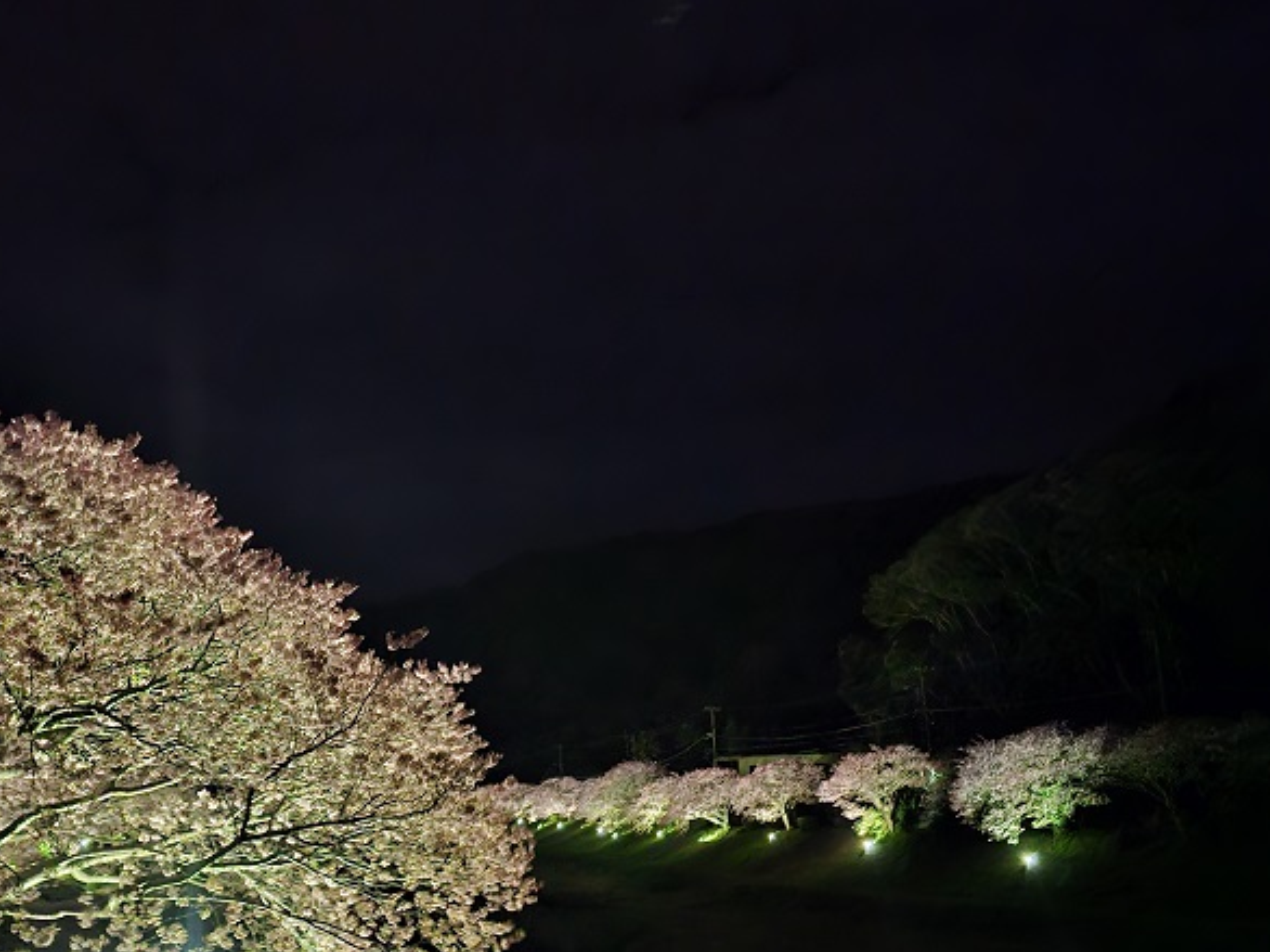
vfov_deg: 44.0
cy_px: 556
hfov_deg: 55.9
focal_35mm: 32
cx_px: 452
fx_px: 1174
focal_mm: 6.3
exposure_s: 1/8
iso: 2000
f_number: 1.7
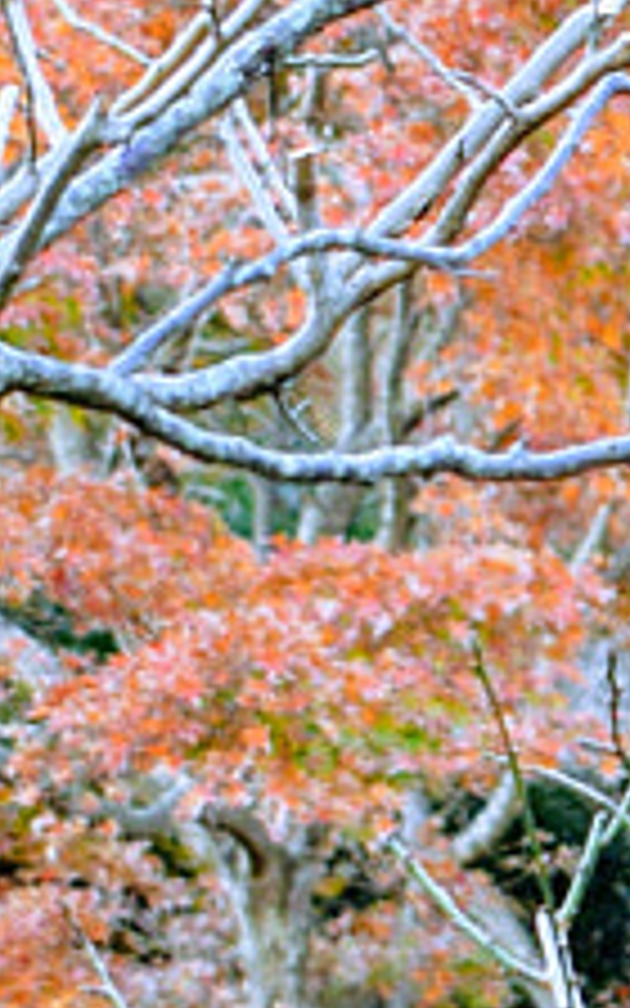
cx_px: 1958
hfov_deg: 3.6
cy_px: 1440
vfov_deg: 5.9
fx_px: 9615
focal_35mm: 350
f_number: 5
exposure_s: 1/100
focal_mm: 32
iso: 400
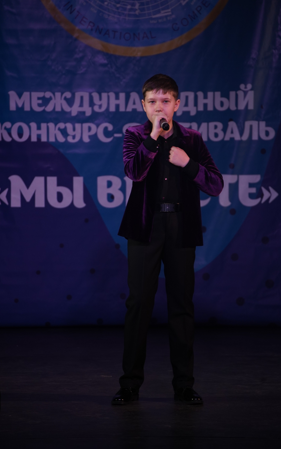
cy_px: 224
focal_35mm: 233
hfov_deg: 5.6
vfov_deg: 9.0
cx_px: 146
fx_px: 2855
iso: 1600
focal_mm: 228
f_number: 5.6
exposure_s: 1/250
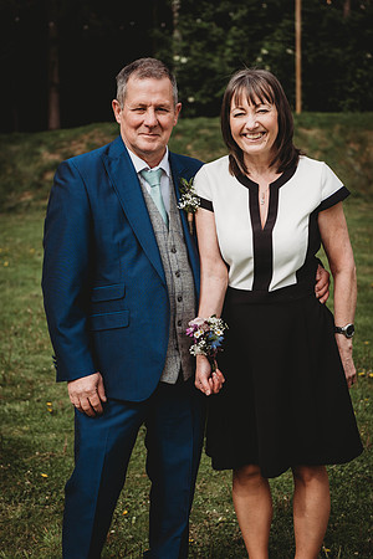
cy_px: 280
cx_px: 186
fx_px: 1088
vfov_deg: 28.8
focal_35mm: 70
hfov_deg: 19.5
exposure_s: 1/1000
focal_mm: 70
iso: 200
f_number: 4.5
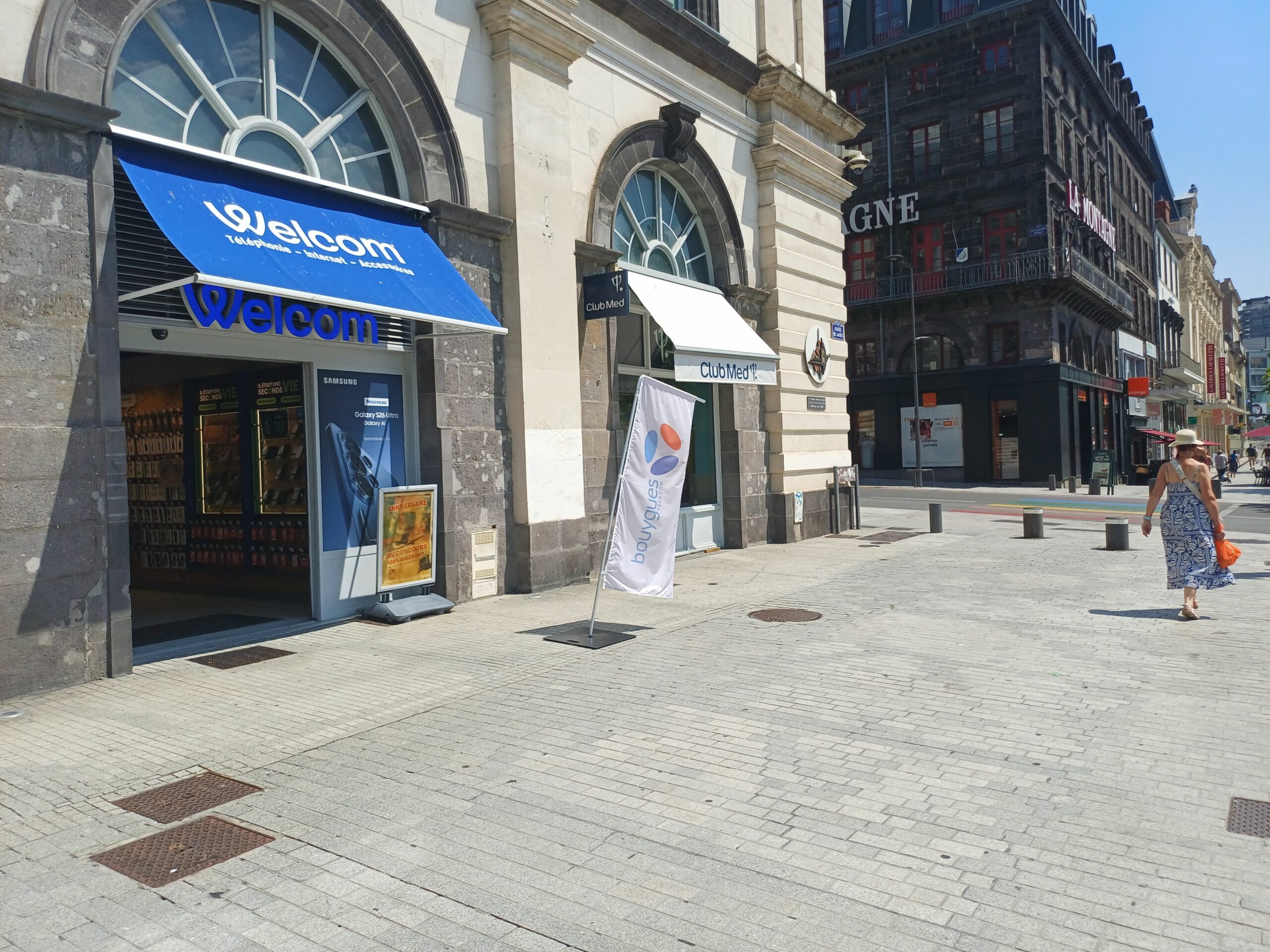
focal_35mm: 25
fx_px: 917
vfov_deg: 54.9
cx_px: 635
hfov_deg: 69.4
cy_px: 476
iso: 50
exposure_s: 1/1565
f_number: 1.8
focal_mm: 4.65
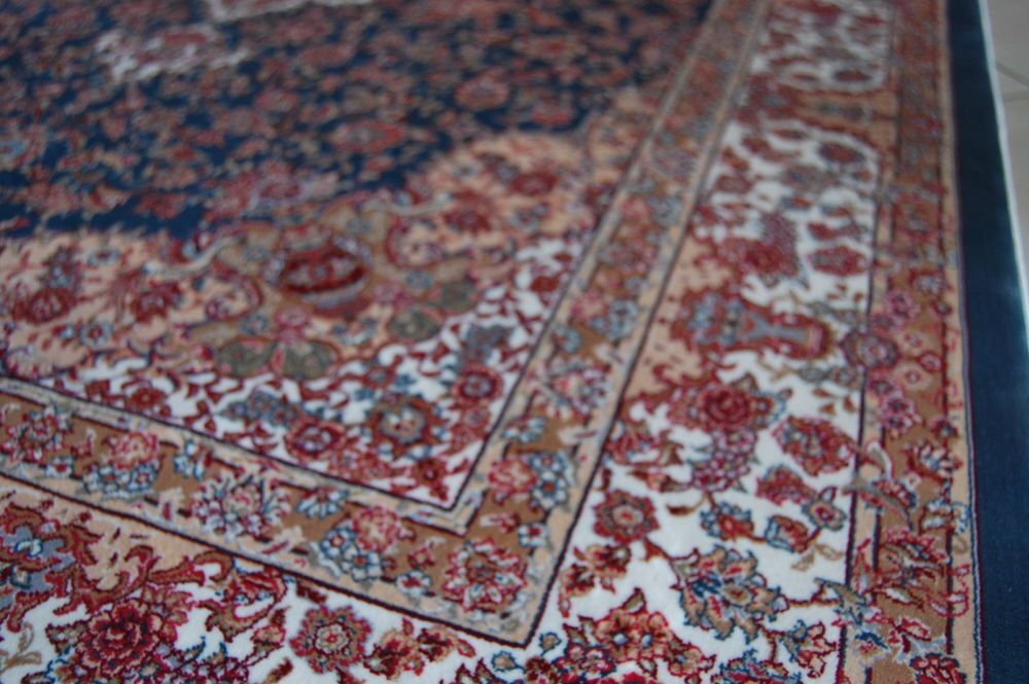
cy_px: 342
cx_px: 514
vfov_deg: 36.8
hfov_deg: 53.2
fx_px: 1028
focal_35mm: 36
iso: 720
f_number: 4
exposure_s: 1/30
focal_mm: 24
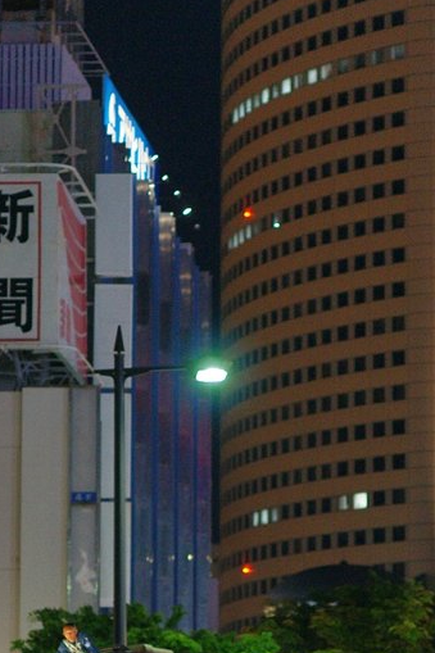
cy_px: 380
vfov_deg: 12.0
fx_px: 3101
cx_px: 340
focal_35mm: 171
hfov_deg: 8.0
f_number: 2
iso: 800
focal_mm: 85
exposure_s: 1/40
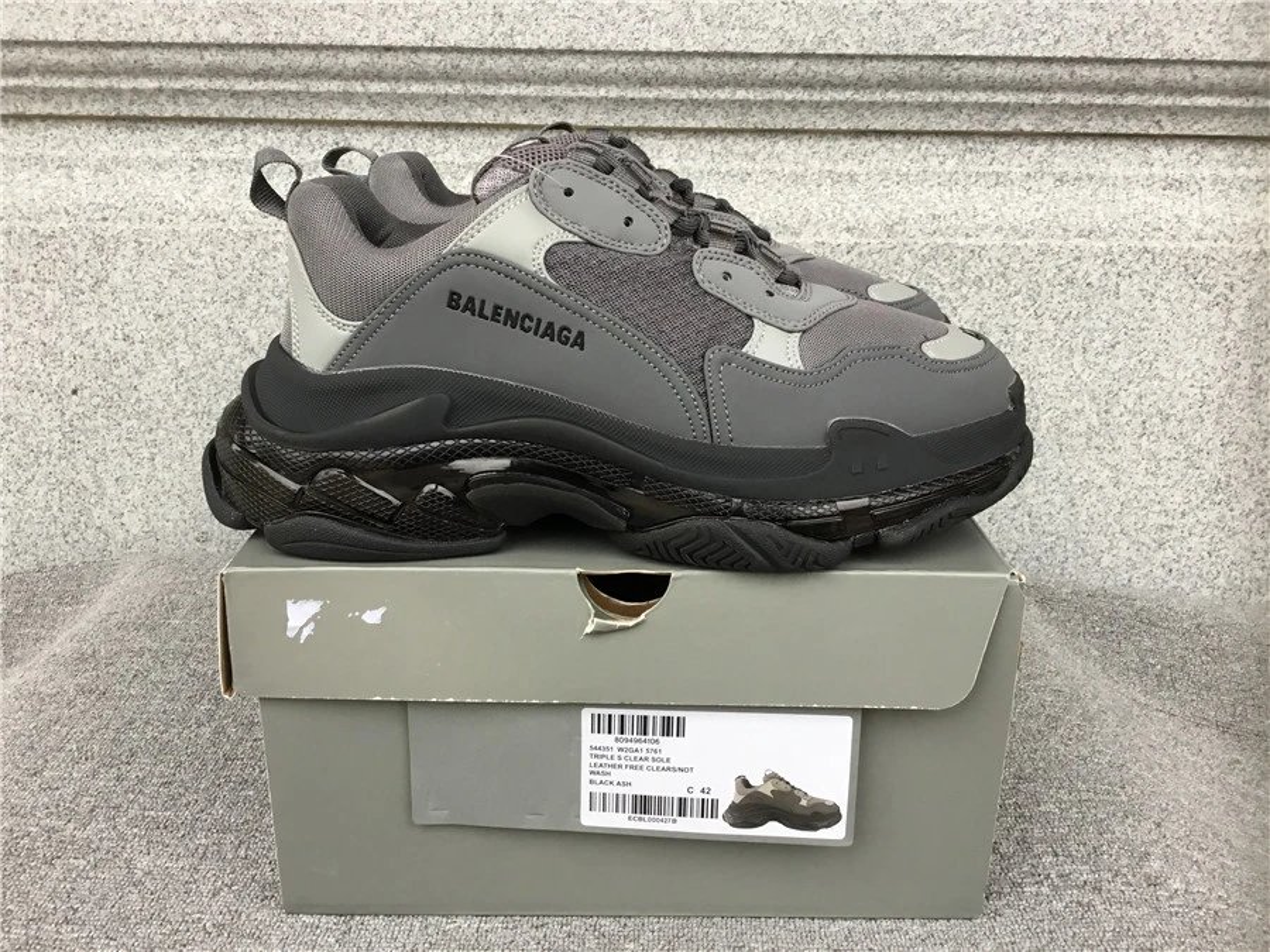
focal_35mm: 31
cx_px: 635
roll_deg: -0.7
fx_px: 1137
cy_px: 476
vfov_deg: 45.4
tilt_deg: -17.4
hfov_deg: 58.4
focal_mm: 3.3
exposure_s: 1/33
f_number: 2.4
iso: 25
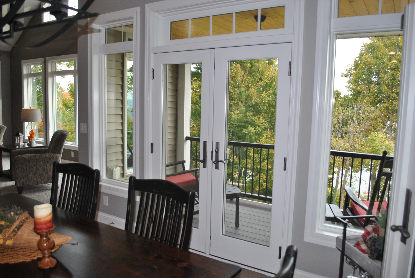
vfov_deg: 48.0
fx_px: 312
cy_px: 139
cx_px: 208
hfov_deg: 67.3
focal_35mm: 27
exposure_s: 1/60
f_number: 3.5
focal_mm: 18
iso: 200
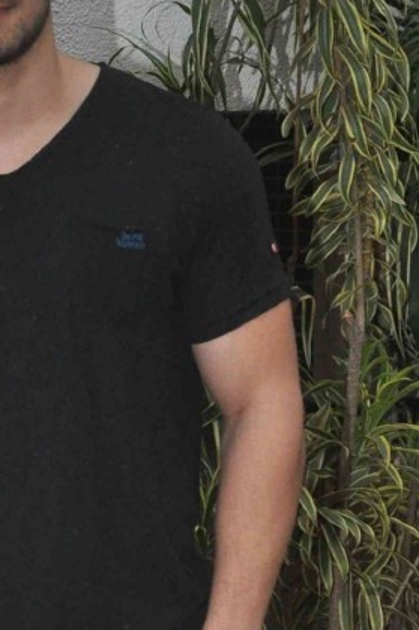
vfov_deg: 9.1
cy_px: 650
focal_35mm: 226
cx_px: -12
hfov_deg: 6.0
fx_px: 3955
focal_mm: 42
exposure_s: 1/250
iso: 1000
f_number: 10
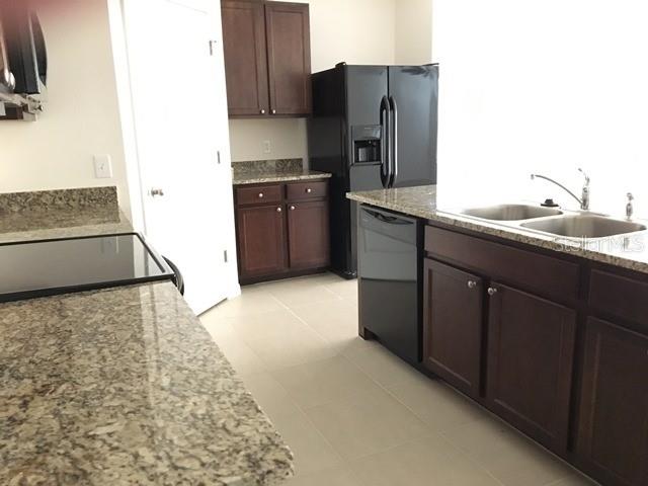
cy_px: 243
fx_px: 543
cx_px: 324
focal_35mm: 29
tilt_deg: -11.4
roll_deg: +0.8
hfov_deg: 61.7
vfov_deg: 48.2
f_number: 2.2
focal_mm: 4.15
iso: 400
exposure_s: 1/15
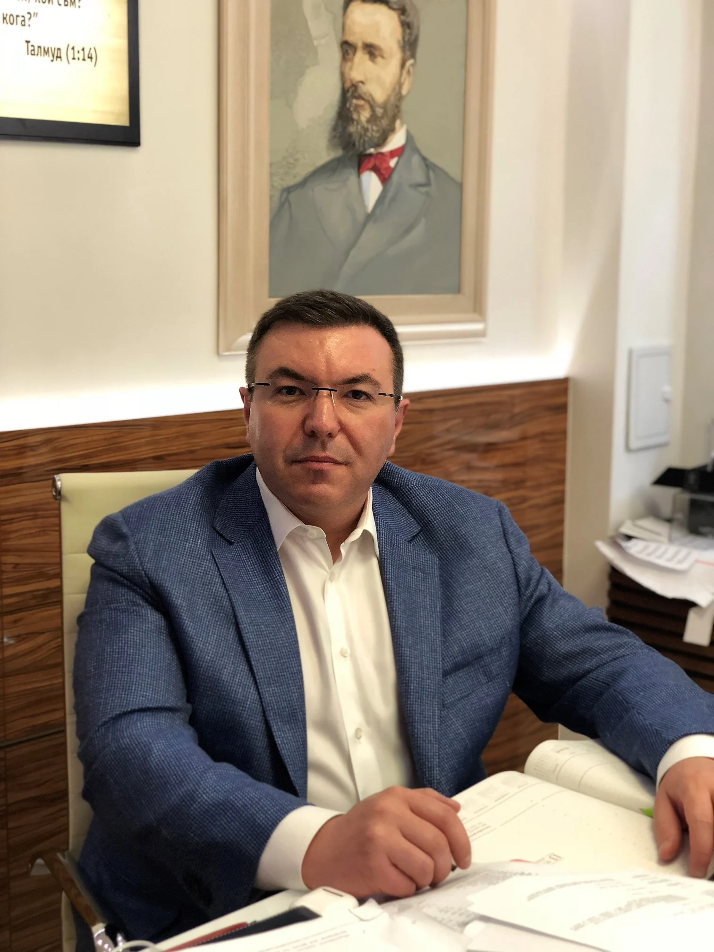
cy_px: 476
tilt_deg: -9.4
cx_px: 357
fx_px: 1430
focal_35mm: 52
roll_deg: -1.3
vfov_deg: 36.8
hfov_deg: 28.0
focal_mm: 6
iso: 100
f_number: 2.4
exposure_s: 1/50
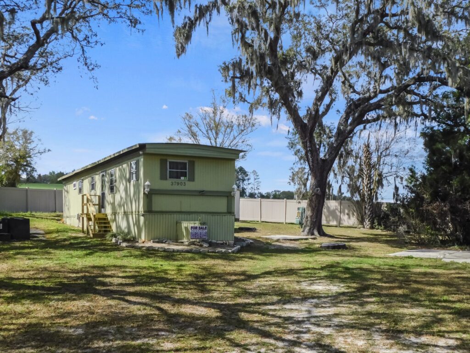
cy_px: 176
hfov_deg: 46.8
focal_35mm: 40
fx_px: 543
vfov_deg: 36.0
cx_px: 235
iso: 125
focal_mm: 7.1
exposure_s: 1/800
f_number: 3.6
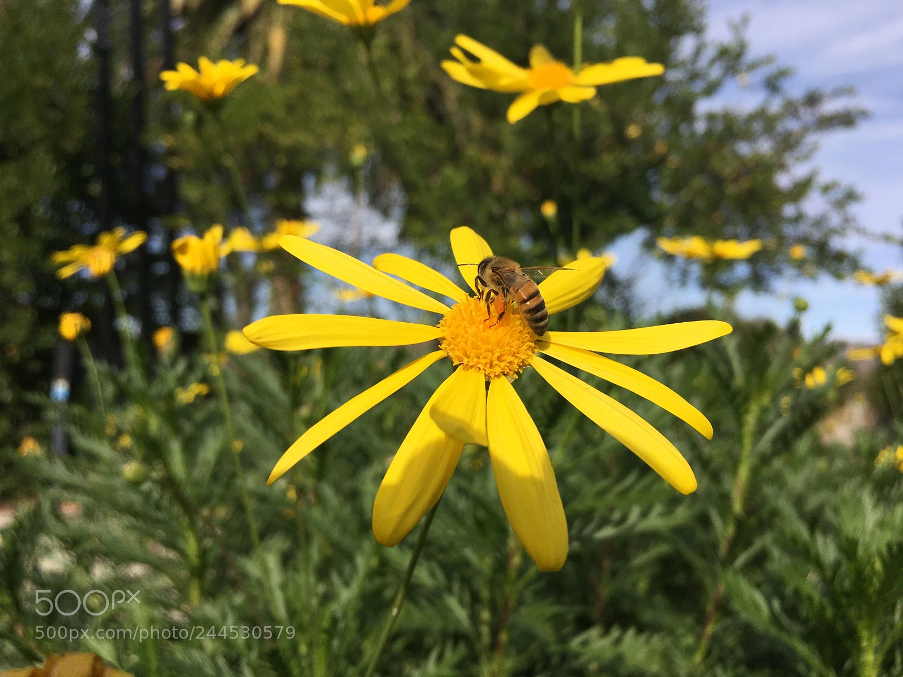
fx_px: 756
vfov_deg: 48.2
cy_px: 338
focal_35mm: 29
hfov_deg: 61.7
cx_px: 452
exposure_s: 1/2849
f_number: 2.2
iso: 25
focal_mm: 4.15
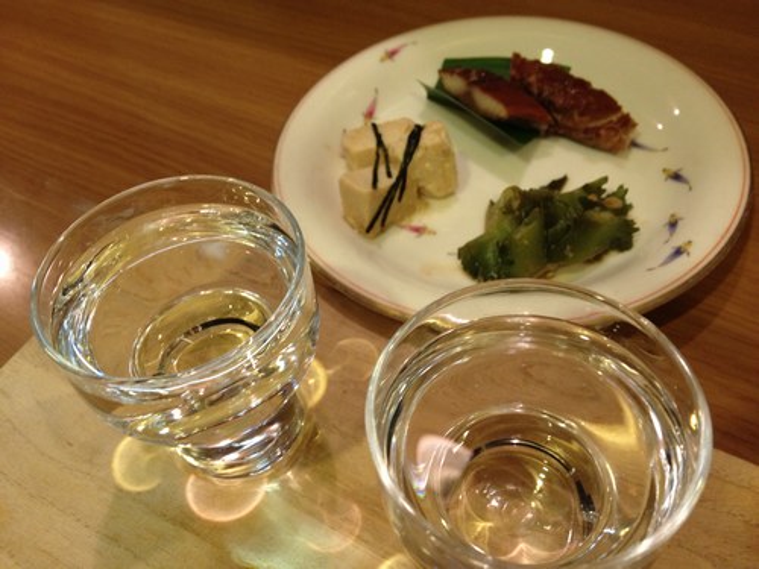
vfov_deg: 40.7
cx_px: 380
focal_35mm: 35
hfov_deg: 52.6
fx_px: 767
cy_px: 284
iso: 160
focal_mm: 4.28
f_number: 2.4
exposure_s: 1/20
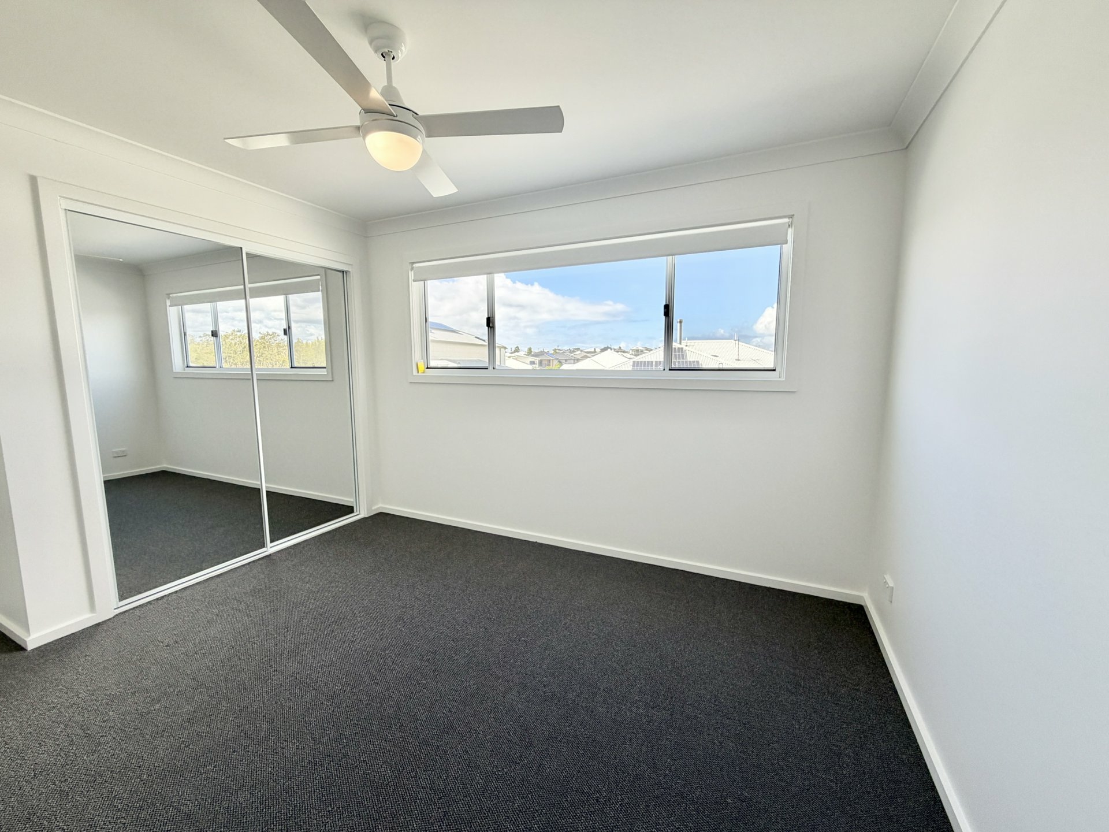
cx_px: 554
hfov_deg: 102.1
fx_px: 449
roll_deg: +0.9
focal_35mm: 14
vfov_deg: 85.7
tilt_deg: -6.5
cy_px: 416
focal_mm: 2.22
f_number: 2.2
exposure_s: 1/219
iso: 50
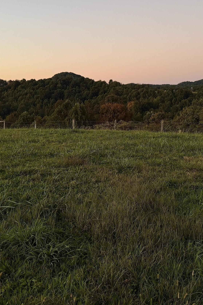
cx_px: 116
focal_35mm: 45
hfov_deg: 29.8
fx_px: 381
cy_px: 108
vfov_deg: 43.2
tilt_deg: -2.4
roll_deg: -0.1
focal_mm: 6.76
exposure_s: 1/121
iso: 160
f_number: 1.78
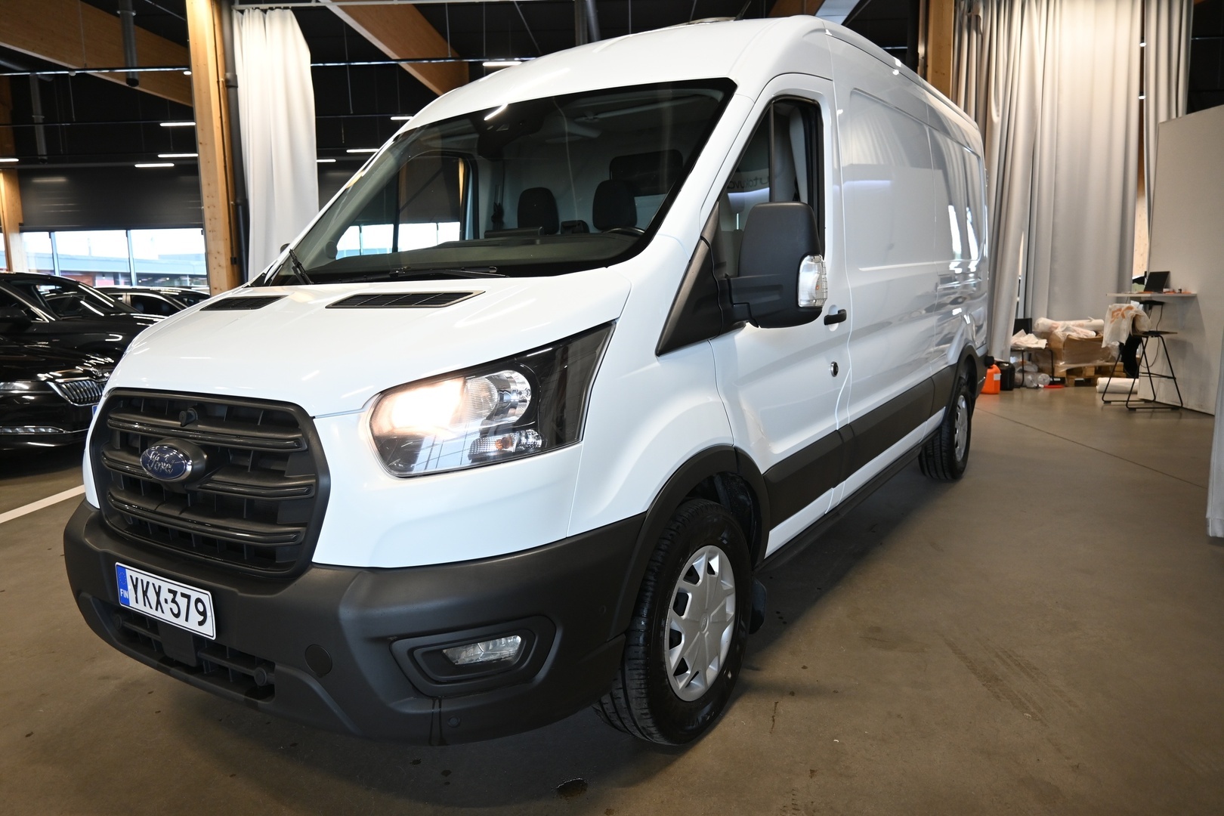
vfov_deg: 53.1
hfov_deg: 73.7
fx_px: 816
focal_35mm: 24
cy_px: 408
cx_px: 612
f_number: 3.5
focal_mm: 16
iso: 500
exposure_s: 1/40
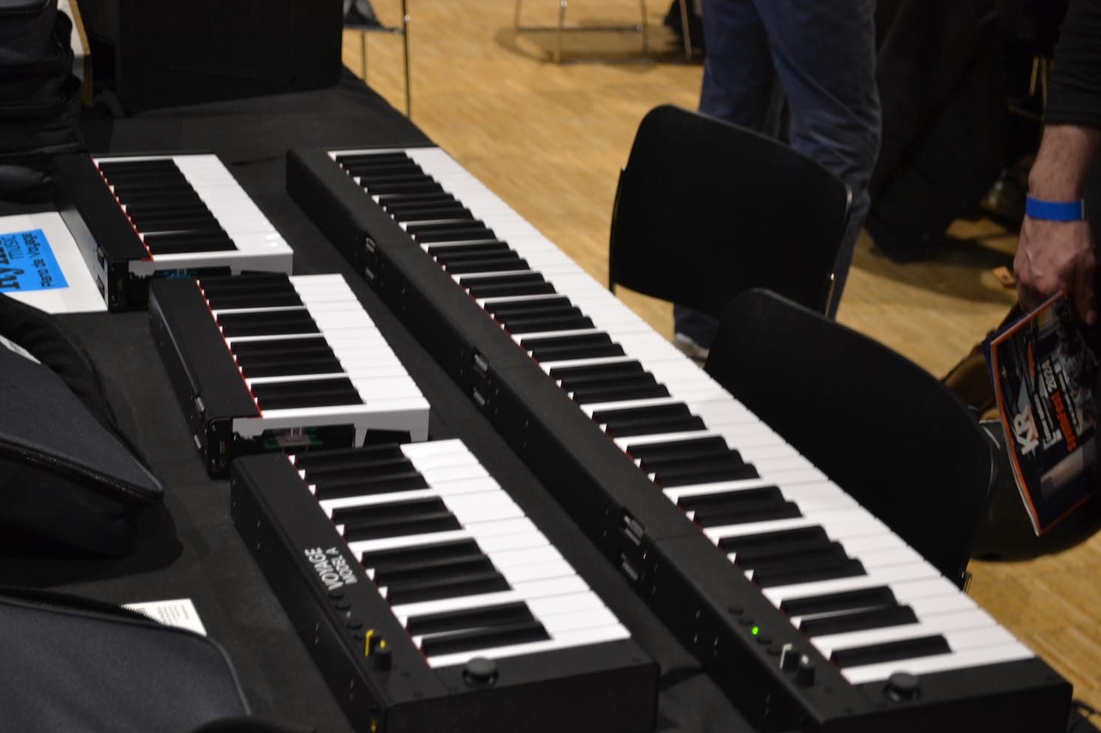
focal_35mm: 67
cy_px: 370
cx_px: 555
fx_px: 2049
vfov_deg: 20.3
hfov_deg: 30.1
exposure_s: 1/15
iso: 720
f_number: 5.3
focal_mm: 44
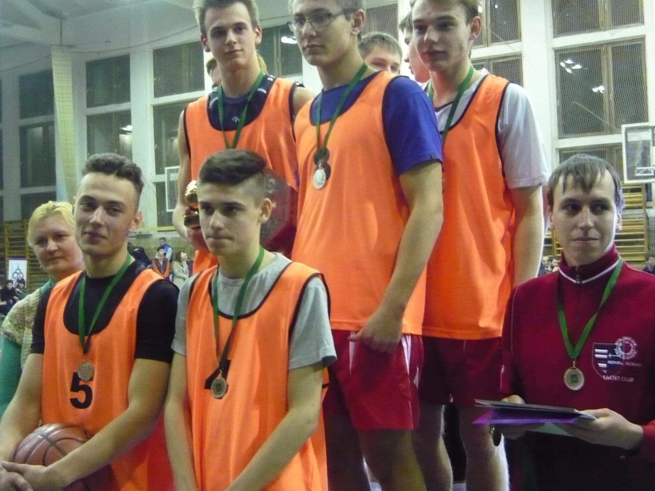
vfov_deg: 32.9
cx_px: 338
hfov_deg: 42.9
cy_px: 237
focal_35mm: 44
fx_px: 833
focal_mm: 6
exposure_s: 1/20
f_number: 2.9
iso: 800
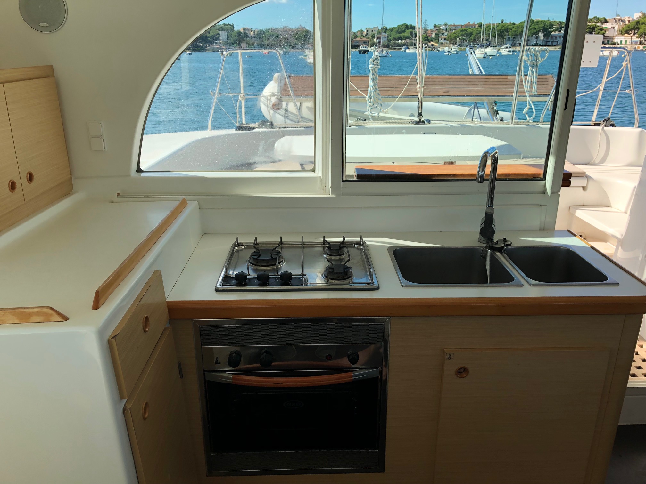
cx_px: 323
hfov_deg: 61.7
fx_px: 541
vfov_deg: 48.2
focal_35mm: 29
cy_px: 242
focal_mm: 3.99
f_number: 1.8
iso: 20
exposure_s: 1/750
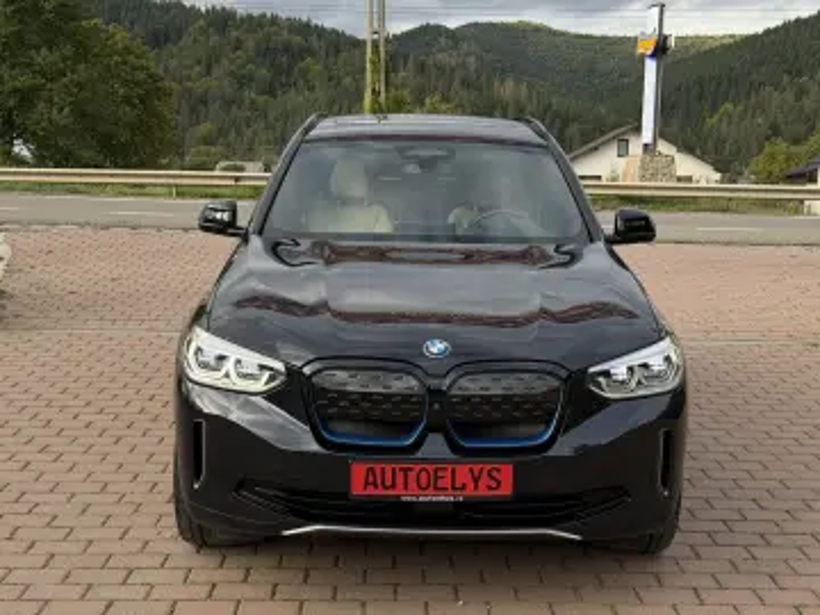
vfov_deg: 30.3
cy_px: 308
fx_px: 1137
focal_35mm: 48
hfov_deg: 39.7
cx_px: 410
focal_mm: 6.76
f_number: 1.78
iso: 100
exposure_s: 1/786
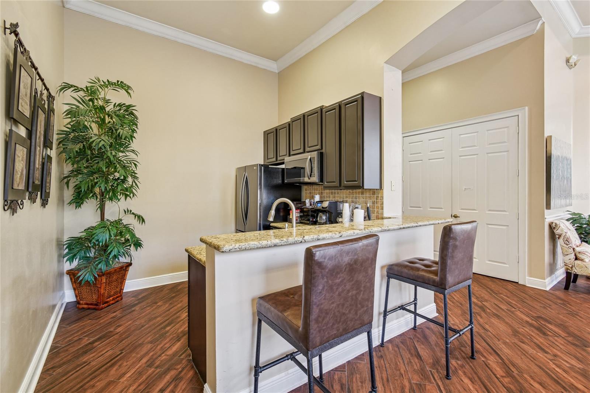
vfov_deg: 77.3
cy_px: 196
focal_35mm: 15
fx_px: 246
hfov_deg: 100.4
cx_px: 295
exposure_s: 1
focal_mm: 10
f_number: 7.1
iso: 100
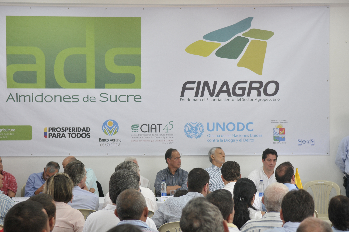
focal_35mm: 66
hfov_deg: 30.5
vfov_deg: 20.6
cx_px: 174
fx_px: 639
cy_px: 116
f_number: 3.5
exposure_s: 1/80
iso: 400
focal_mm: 44
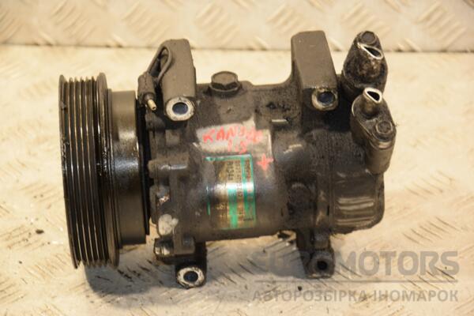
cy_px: 158
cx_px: 237
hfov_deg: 15.2
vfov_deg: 10.2
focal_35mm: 135
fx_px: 1777
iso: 800
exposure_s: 1/80
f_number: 5.6
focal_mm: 90
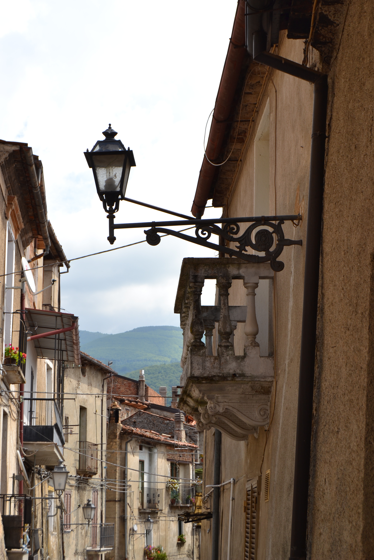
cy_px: 280
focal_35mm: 63
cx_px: 187
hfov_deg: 21.6
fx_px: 982
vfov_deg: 31.9
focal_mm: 42
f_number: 9
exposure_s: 1/200
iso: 100
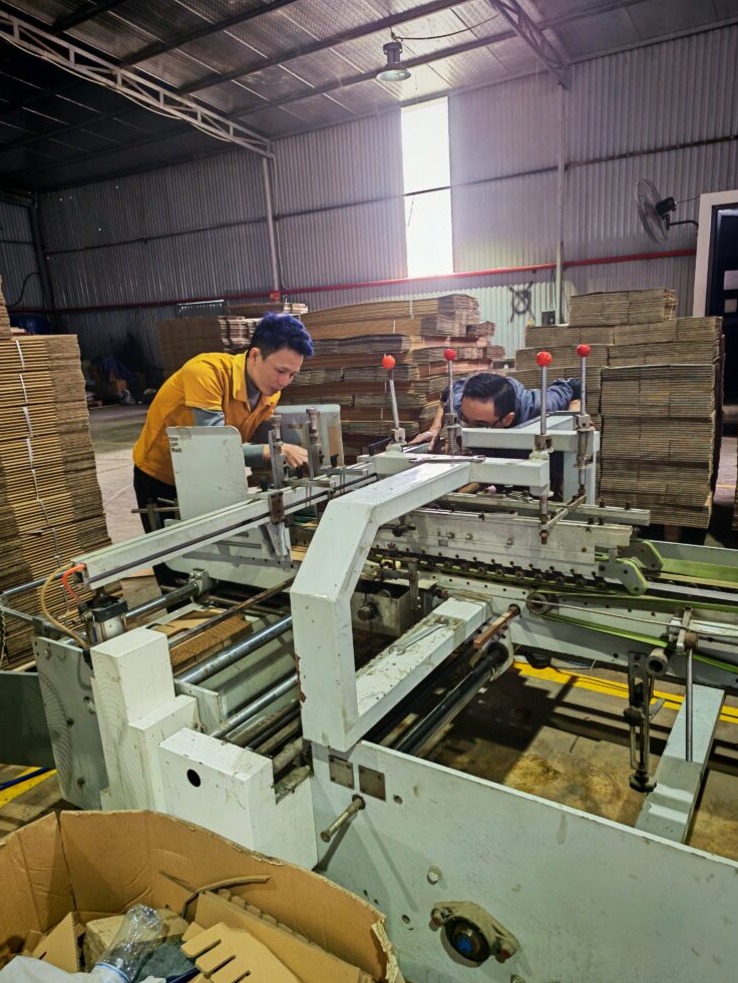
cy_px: 499
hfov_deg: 56.8
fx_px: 682
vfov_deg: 71.6
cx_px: 372
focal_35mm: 24
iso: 250
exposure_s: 1/50
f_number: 1.6
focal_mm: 5.4
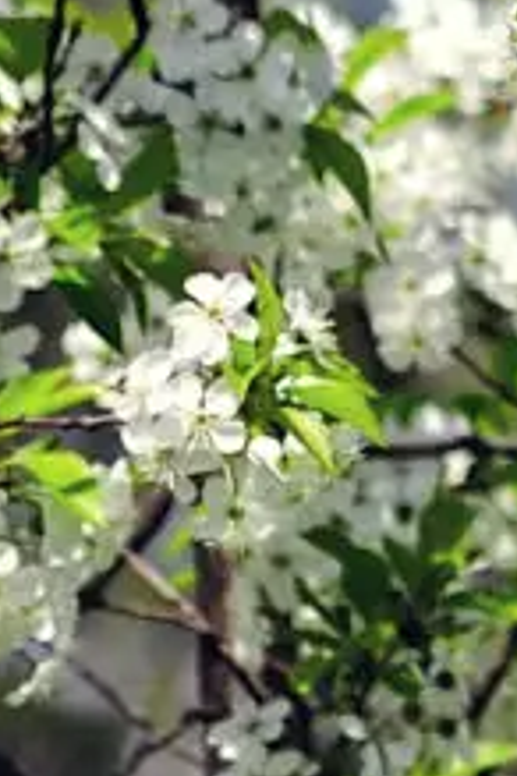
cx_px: 3368
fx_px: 12601
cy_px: -2131
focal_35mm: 585
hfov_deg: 2.2
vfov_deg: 3.4
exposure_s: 1/4000
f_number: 2.8
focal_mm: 50
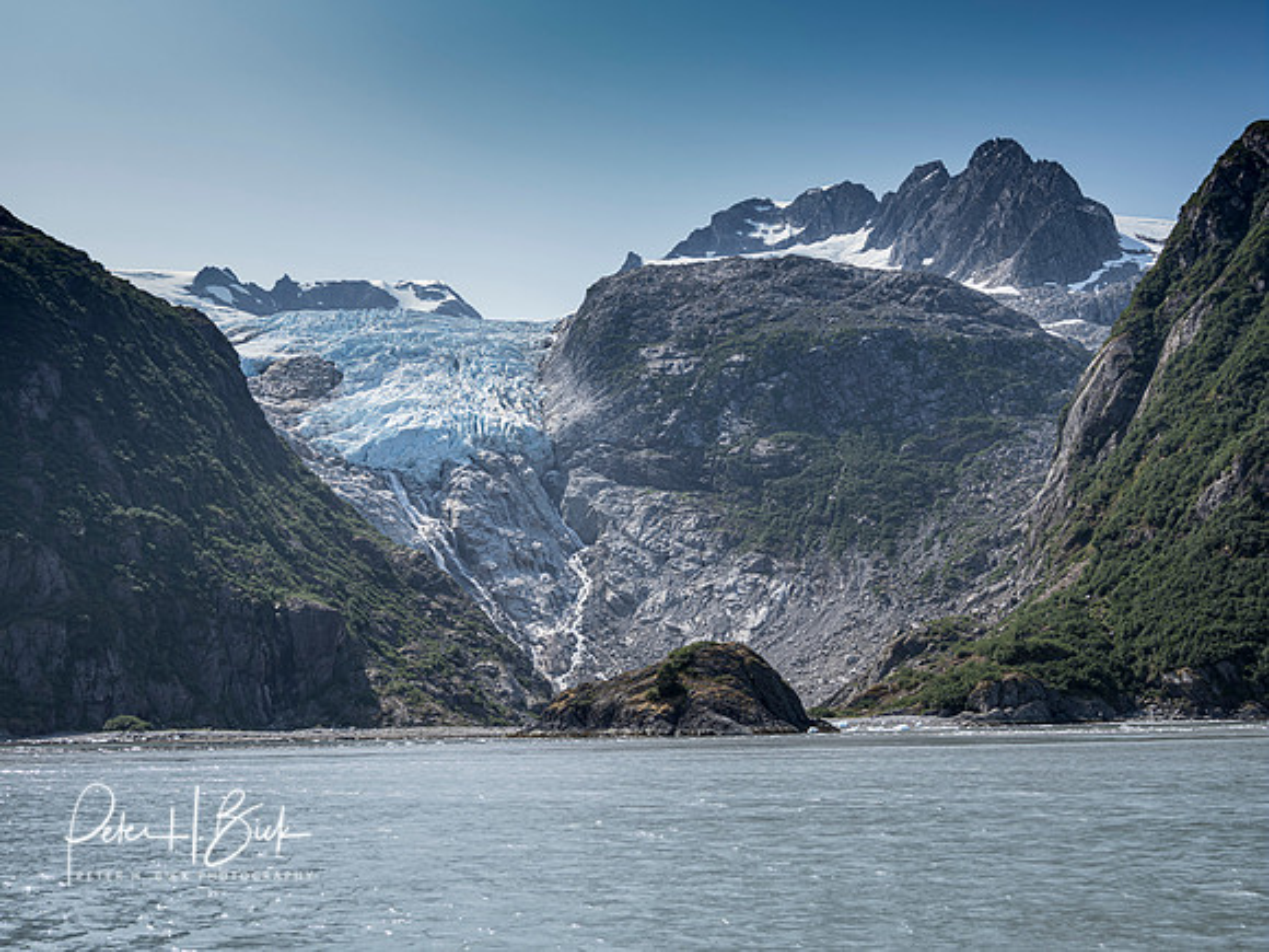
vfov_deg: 34.3
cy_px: 476
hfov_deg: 44.8
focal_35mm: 42
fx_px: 1540
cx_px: 634
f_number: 5.6
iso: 125
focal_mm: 21
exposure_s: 1/640
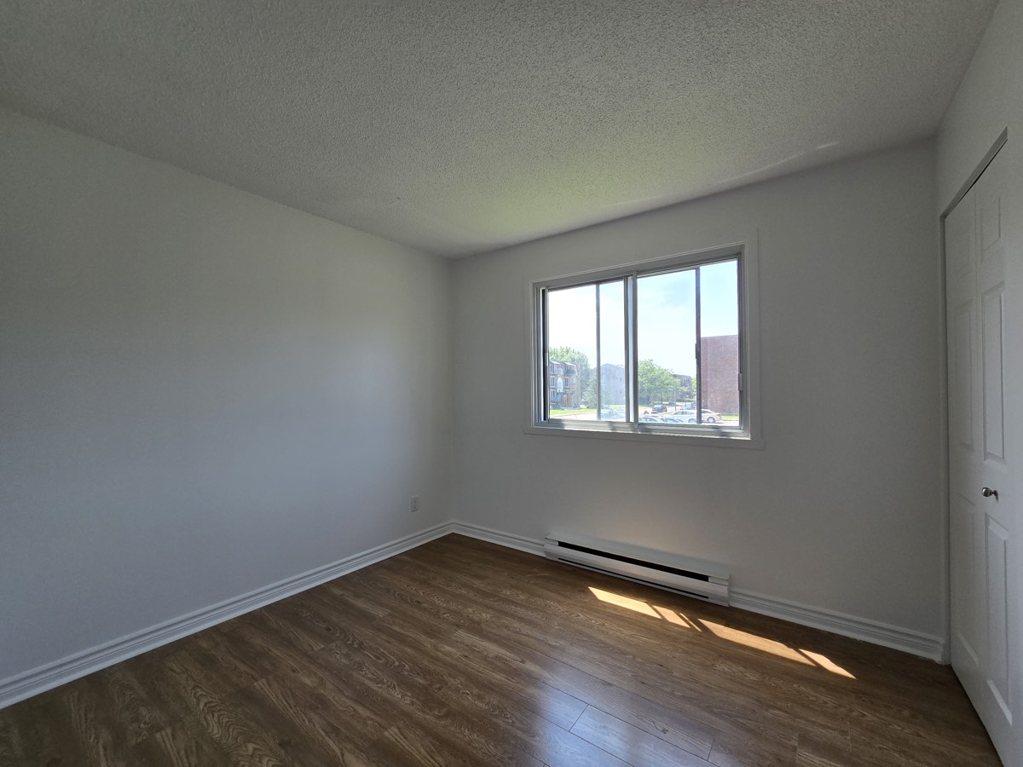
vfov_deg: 89.9
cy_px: 384
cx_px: 512
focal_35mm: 13
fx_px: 384
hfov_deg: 106.2
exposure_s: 1/262
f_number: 2.2
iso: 50
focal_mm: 2.2
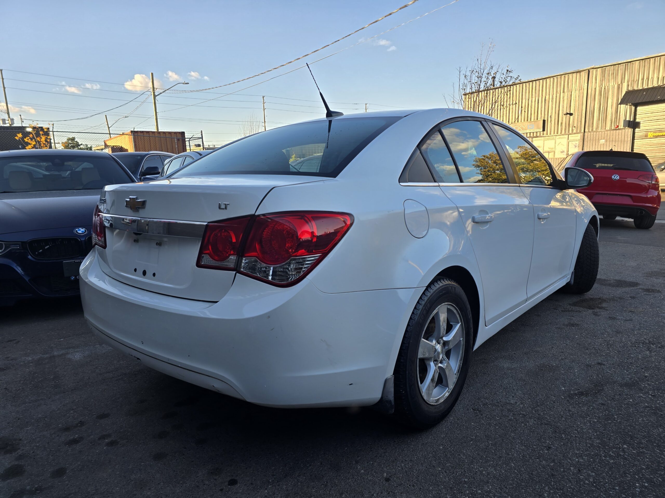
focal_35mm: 23
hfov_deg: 73.9
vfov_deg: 58.9
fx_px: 442
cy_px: 249
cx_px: 332
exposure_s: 1/190
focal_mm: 6.3
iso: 12
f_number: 1.7
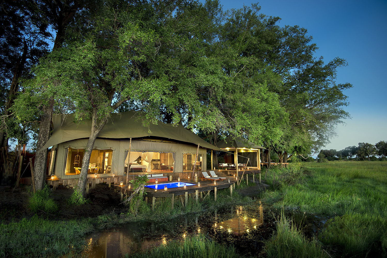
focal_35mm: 16
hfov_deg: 96.7
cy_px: 129
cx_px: 194
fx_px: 172
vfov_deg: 73.8
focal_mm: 16
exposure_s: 30
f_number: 8
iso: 200
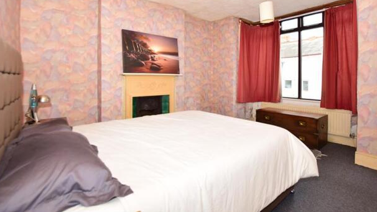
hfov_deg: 95.8
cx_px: 198
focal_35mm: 17
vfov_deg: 62.9
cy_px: 77
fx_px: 170
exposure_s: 1/100
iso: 200
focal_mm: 10
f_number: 5
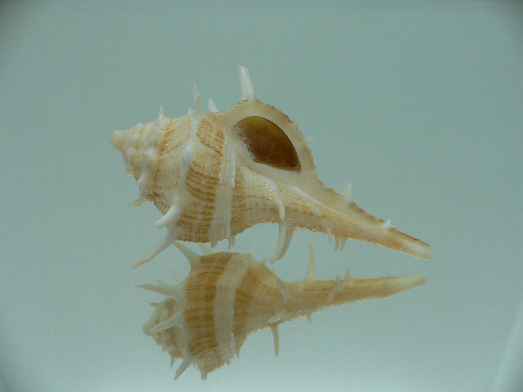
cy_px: 196
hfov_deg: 52.6
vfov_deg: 40.7
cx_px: 262
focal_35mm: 35
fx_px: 529
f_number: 2.8
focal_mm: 4.6
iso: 80
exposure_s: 1/60
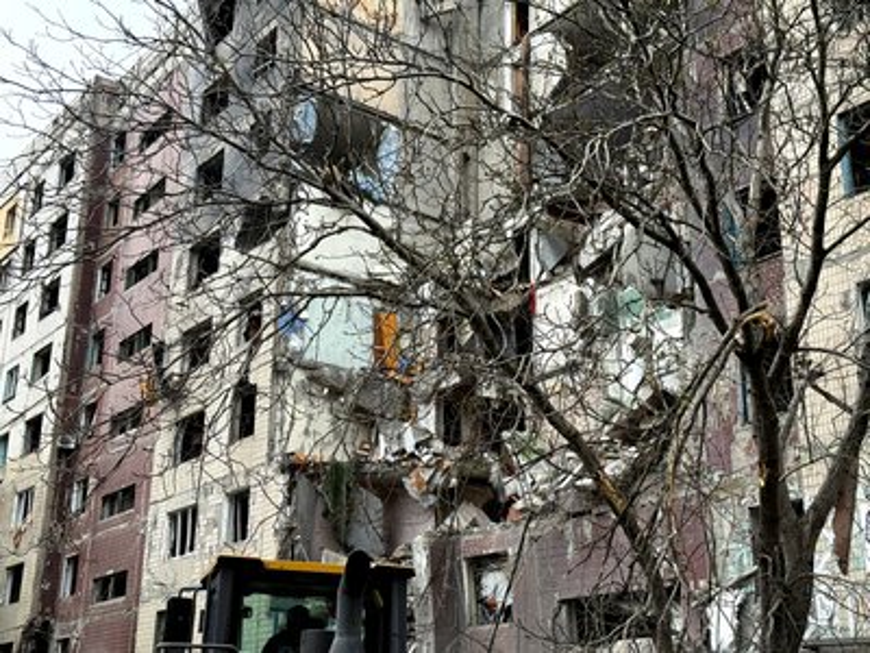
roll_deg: -0.6
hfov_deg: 39.7
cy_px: 326
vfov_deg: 30.3
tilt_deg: +18.8
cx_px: 435
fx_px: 1206
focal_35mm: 48
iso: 100
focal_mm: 6.76
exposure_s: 1/975
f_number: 1.78
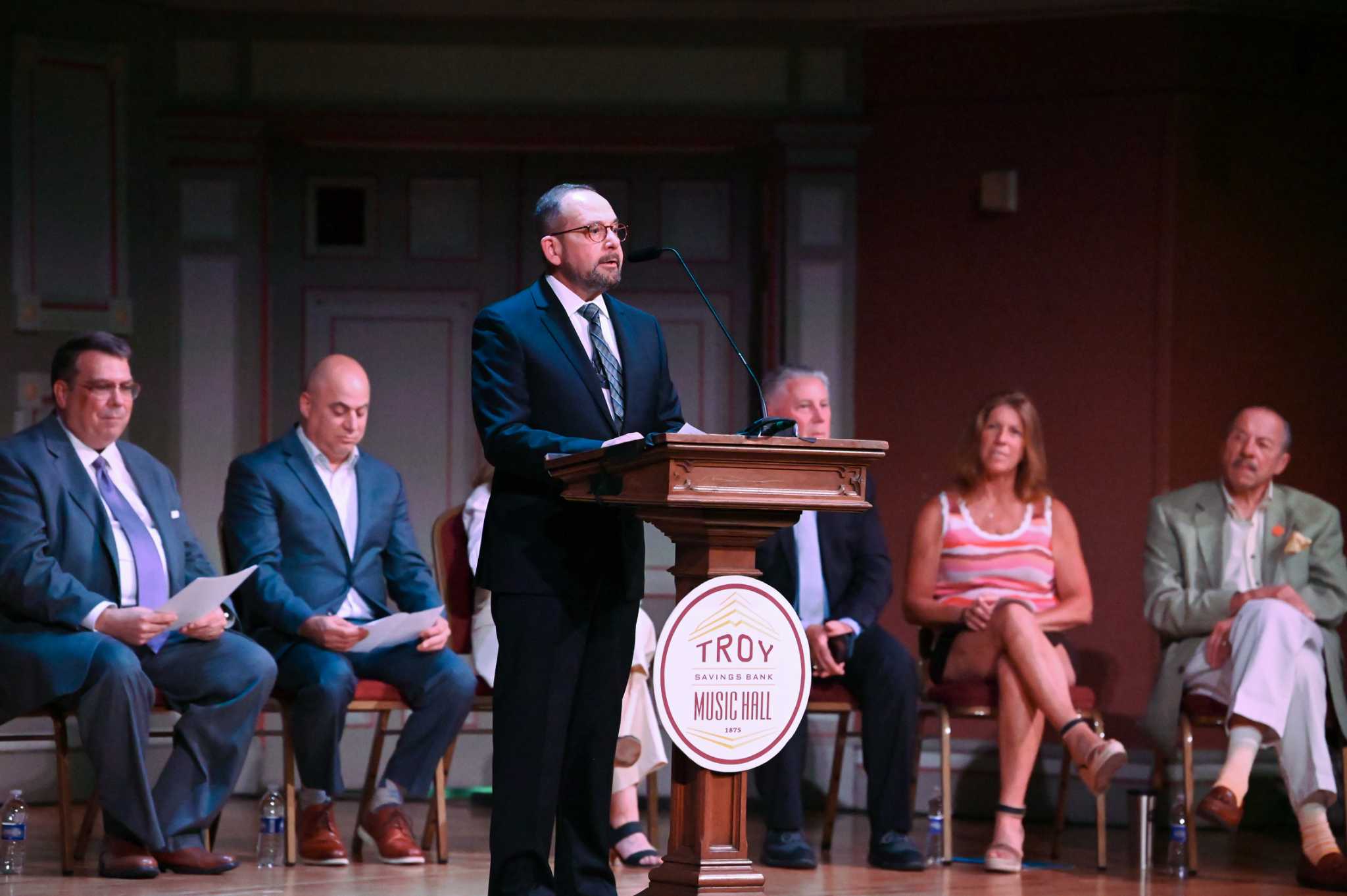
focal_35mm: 200
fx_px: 7477
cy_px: 448
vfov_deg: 6.9
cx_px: 674
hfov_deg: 10.3
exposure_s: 1/1250
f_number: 4
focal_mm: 200
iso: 20000
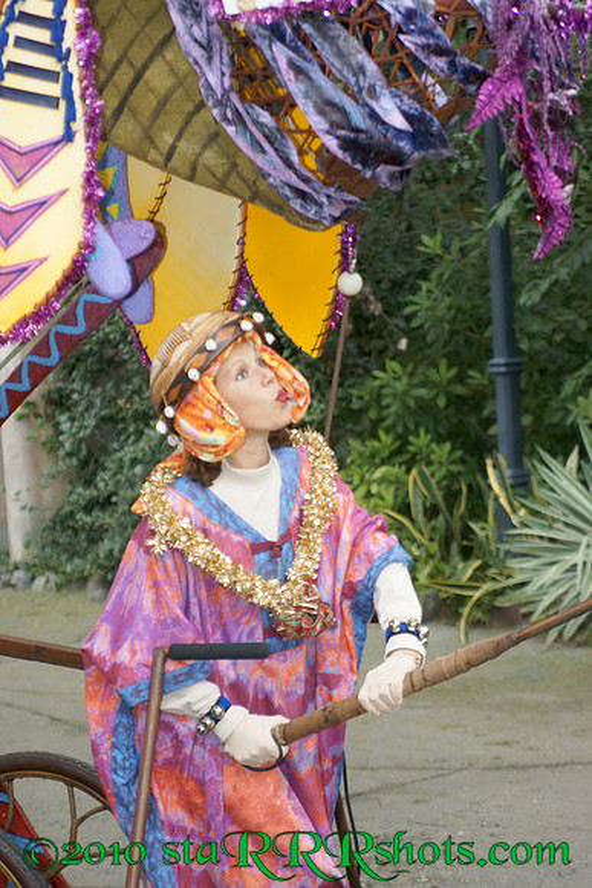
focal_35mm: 112
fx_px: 2773
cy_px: 444
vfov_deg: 18.2
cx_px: 296
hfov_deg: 12.2
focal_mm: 75
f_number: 2.8
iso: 400
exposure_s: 1/160
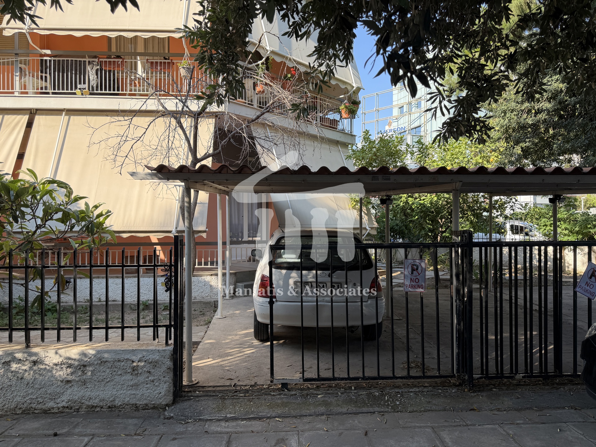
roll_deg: -0.4
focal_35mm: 24
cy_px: 224
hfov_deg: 71.6
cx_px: 298
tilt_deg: +1.5
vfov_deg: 56.8
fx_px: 413
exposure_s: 1/722
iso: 80
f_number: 1.78
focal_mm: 6.76
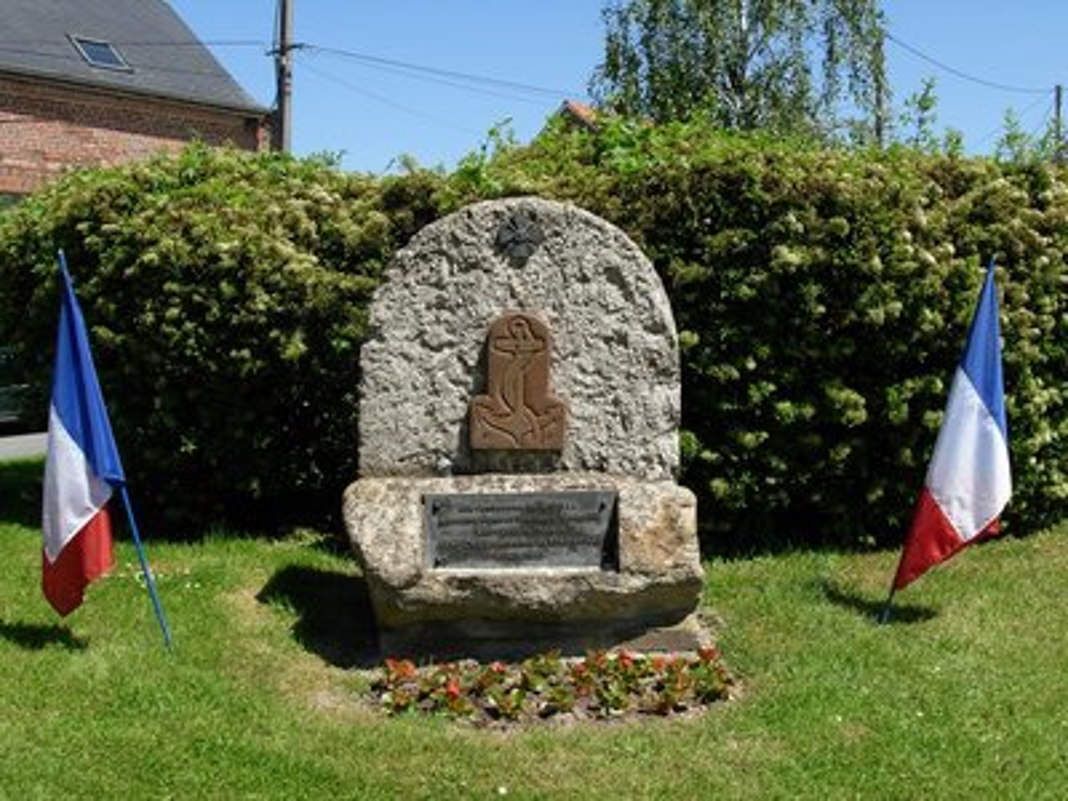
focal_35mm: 38
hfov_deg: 49.0
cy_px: 400
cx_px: 534
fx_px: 1172
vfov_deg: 37.7
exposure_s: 1/362
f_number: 4.9
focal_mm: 6.3
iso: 79
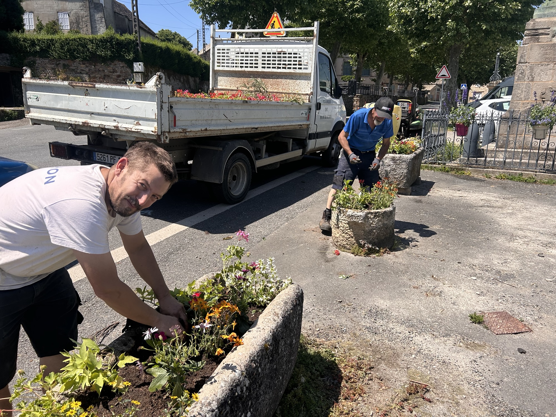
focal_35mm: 26
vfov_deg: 53.1
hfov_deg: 67.3
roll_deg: -0.8
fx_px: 418
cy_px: 208
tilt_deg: -13.5
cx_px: 278
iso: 50
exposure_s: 1/3077
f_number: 1.5
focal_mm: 5.7
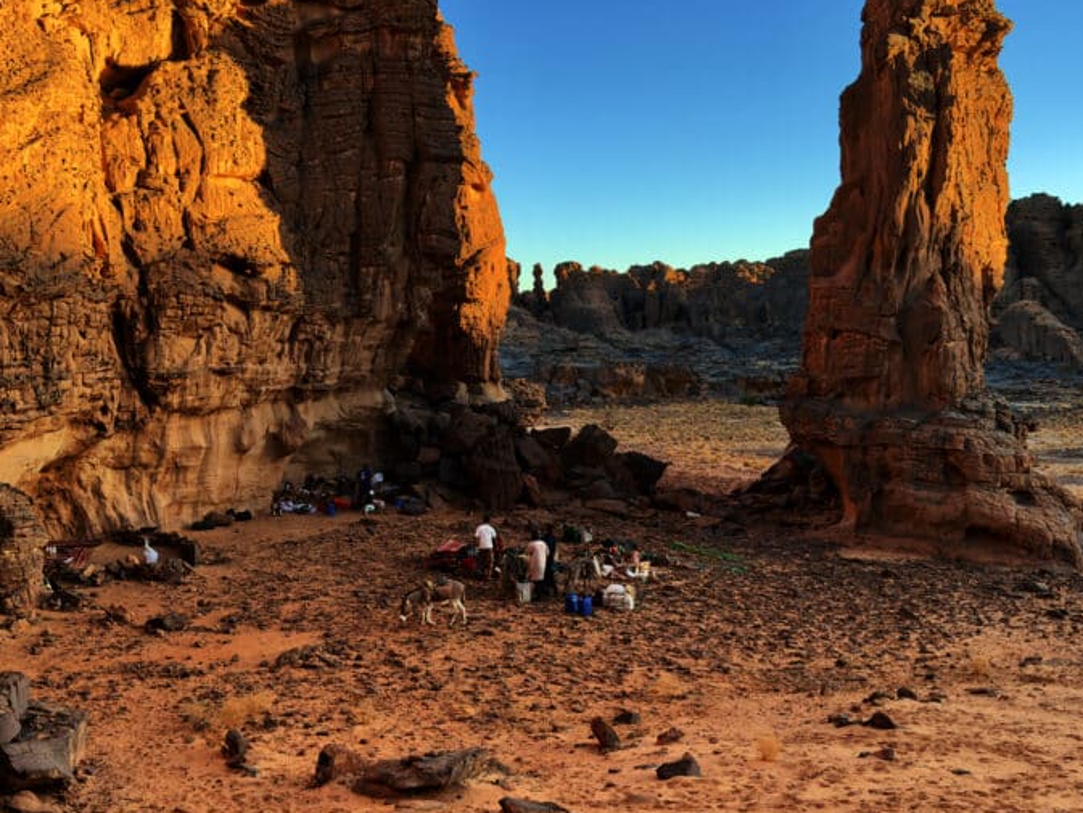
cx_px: 526
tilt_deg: -4.8
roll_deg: +0.2
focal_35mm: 39
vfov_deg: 36.8
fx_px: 1220
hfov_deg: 47.8
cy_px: 419
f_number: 1.78
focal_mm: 6.76
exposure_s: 1/799
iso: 80
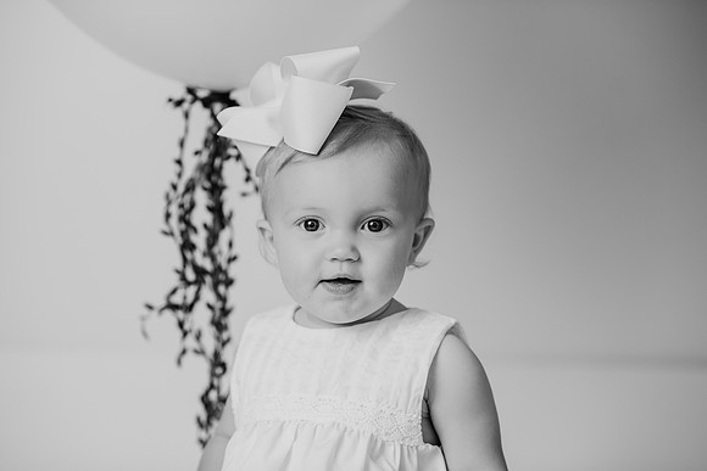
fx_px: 1670
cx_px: 354
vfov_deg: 16.1
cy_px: 236
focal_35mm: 85
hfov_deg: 23.9
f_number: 2.8
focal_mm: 85
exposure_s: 1/160
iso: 100
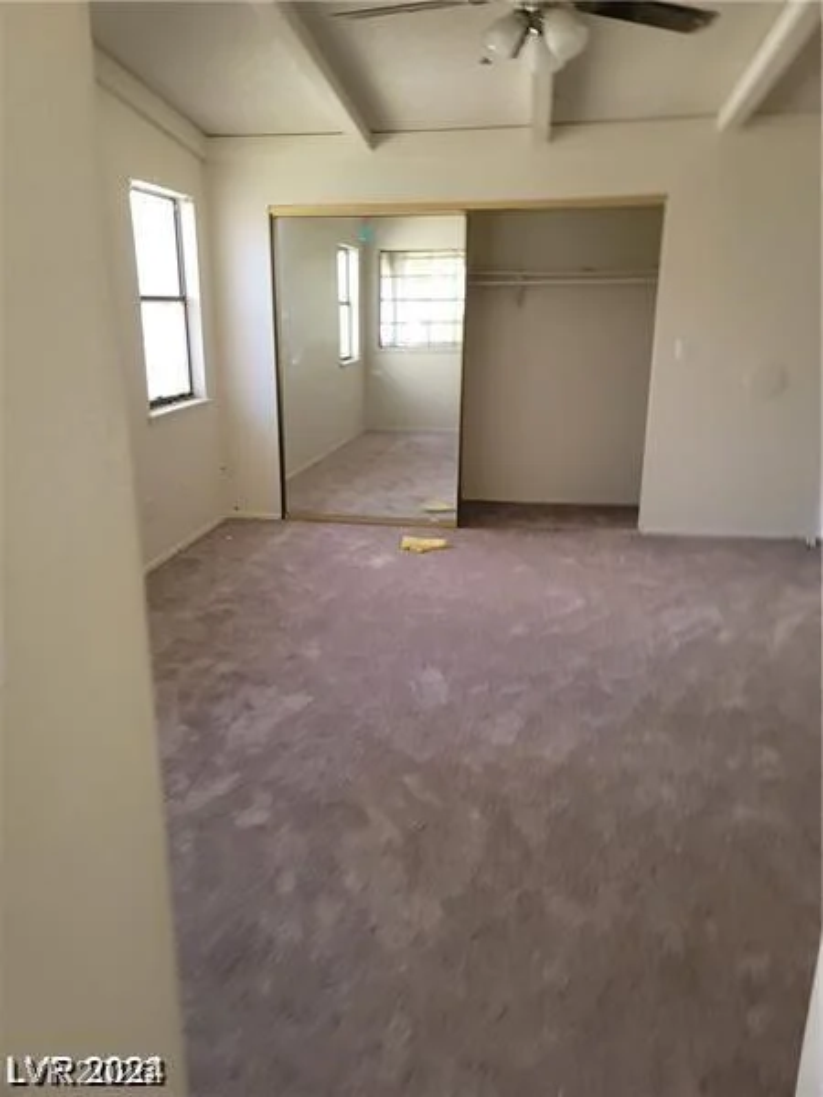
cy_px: 548
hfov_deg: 54.9
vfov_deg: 69.4
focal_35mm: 25
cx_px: 412
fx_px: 793
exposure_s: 1/40
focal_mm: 7
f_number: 1.8
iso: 250
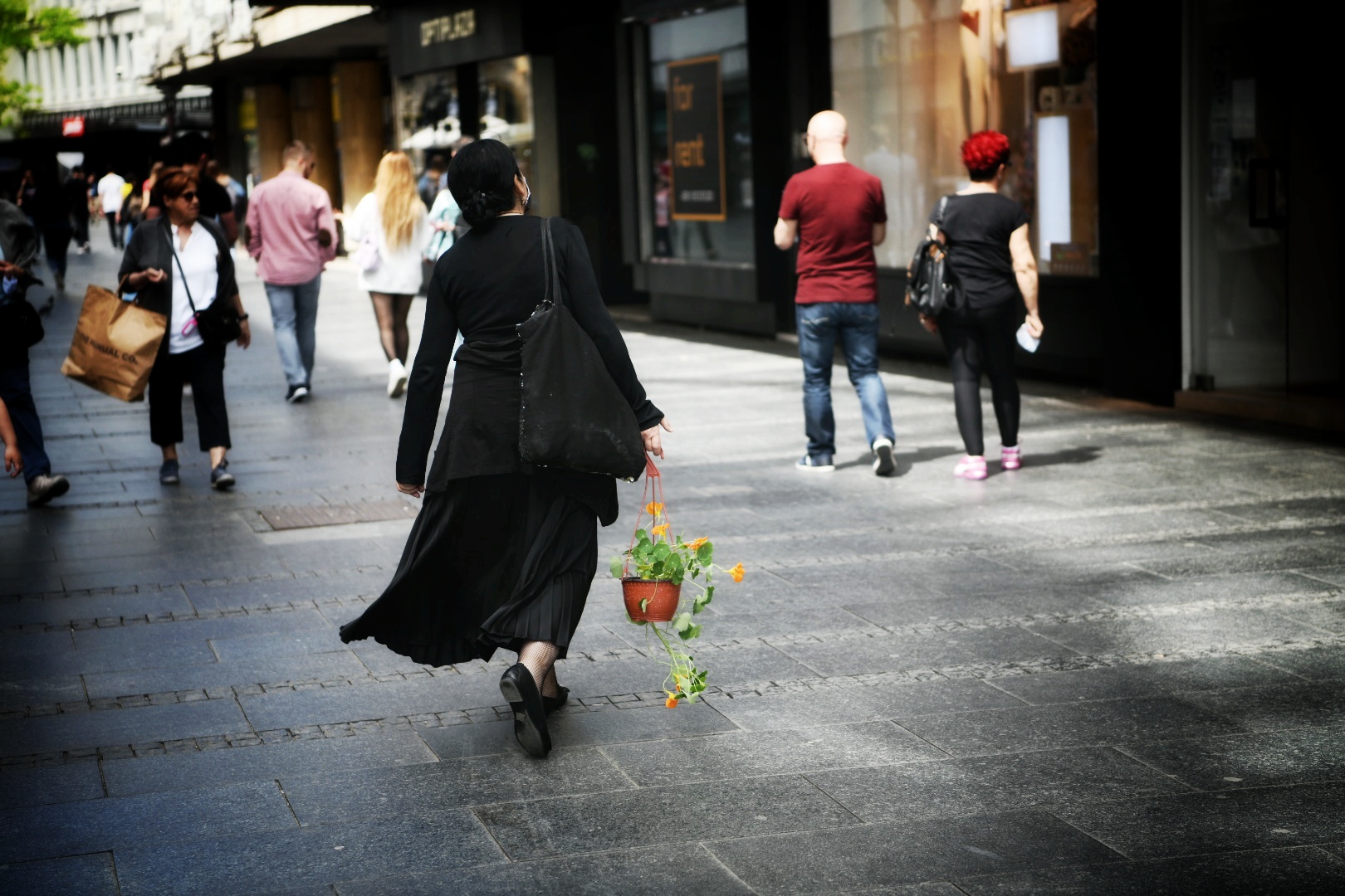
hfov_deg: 28.8
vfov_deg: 19.5
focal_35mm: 70
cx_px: 672
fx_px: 2615
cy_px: 448
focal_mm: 70
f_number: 2.8
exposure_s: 1/1600
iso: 400
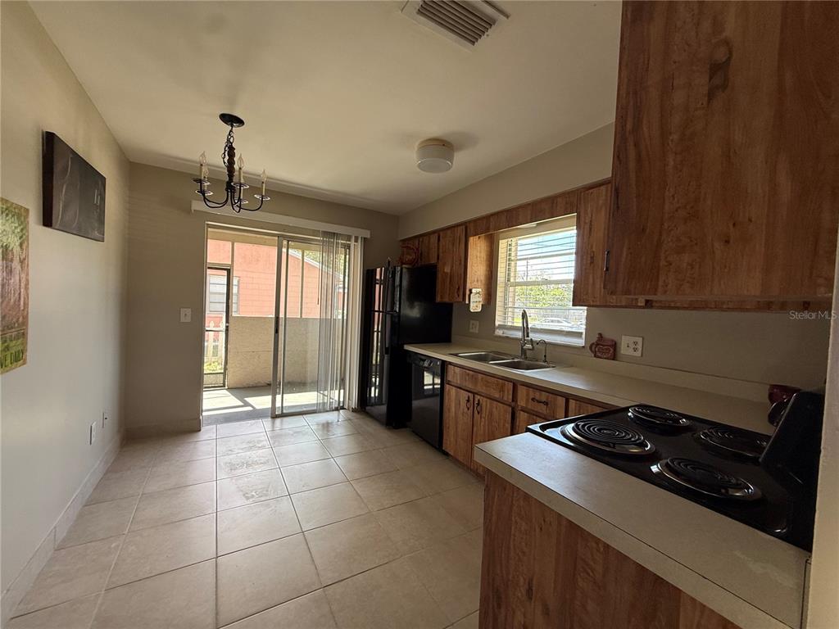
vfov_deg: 85.7
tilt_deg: -1.5
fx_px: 339
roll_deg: -2.4
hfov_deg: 102.1
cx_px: 420
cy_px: 314
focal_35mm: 14
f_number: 2.2
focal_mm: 2.22
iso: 80
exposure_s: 1/99
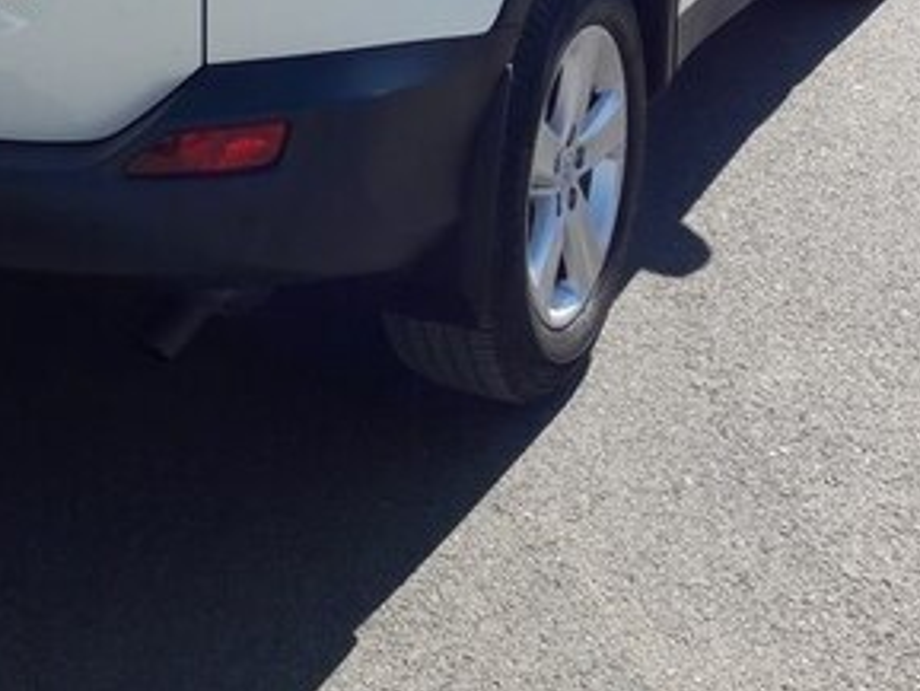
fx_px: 1702
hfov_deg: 29.4
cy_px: -91
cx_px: 150
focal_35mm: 64
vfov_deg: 21.6
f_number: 1.9
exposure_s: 1/1200
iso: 40
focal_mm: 3.7
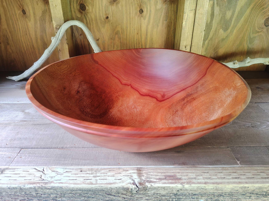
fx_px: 179
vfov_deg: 58.9
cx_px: 134
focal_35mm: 23
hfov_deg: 73.9
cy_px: 100
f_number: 1.88
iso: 652
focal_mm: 5.56
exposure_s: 1/120
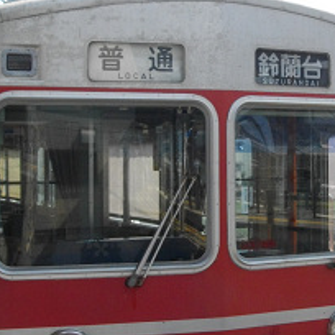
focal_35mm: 86
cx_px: 294
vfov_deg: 20.2
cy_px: 166
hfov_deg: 19.8
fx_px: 942
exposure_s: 1/100
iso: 100
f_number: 8.8
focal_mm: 5.7
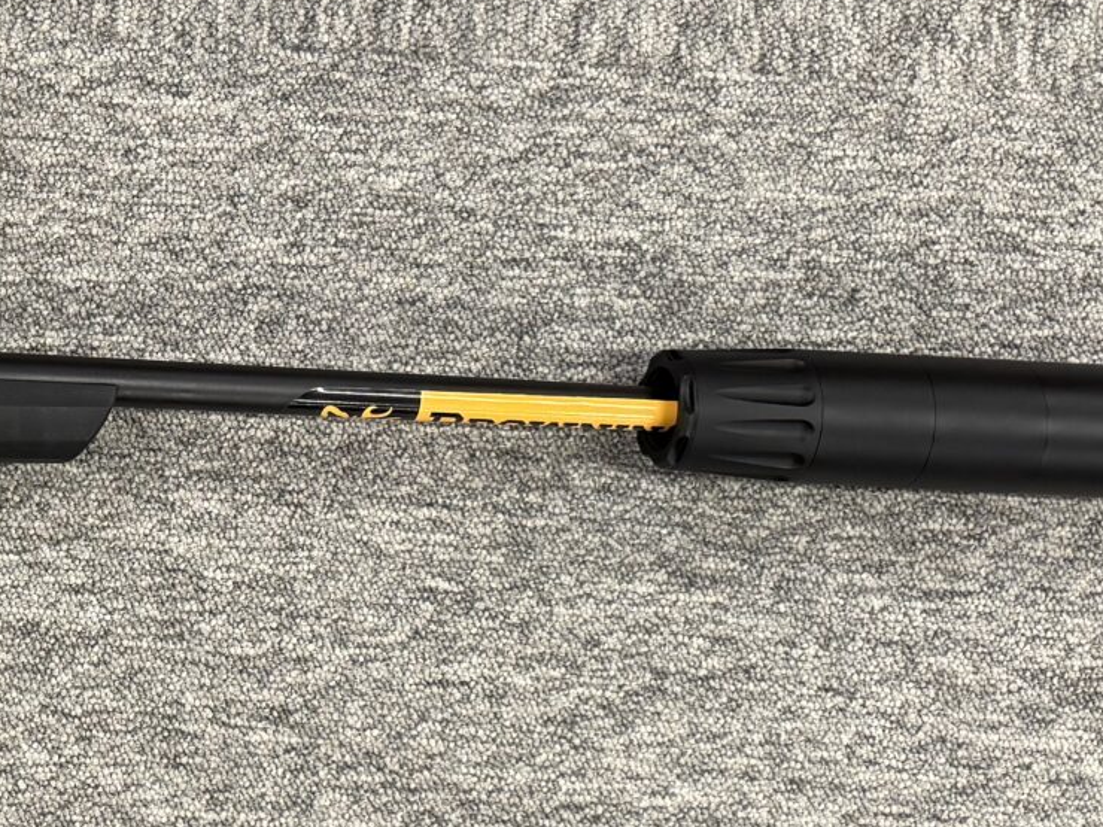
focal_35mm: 83
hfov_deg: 20.7
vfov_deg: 17.8
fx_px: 2645
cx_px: -461
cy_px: 383
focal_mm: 6.76
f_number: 1.78
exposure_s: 1/100
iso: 160
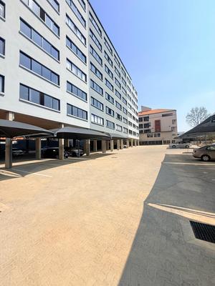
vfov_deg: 102.1
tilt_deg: +2.6
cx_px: 108
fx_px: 116
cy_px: 143
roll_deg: +0.3
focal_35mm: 14
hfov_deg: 85.7
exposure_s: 1/2611
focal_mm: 2.22
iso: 50
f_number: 2.2
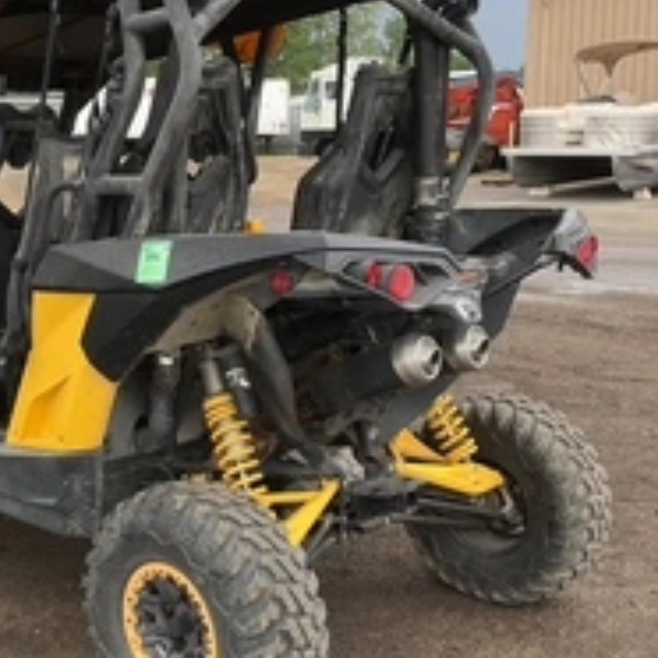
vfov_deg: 31.1
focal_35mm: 55
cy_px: 315
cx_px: 177
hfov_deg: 30.6
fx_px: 1183
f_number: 1.8
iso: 25
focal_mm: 3
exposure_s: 1/442
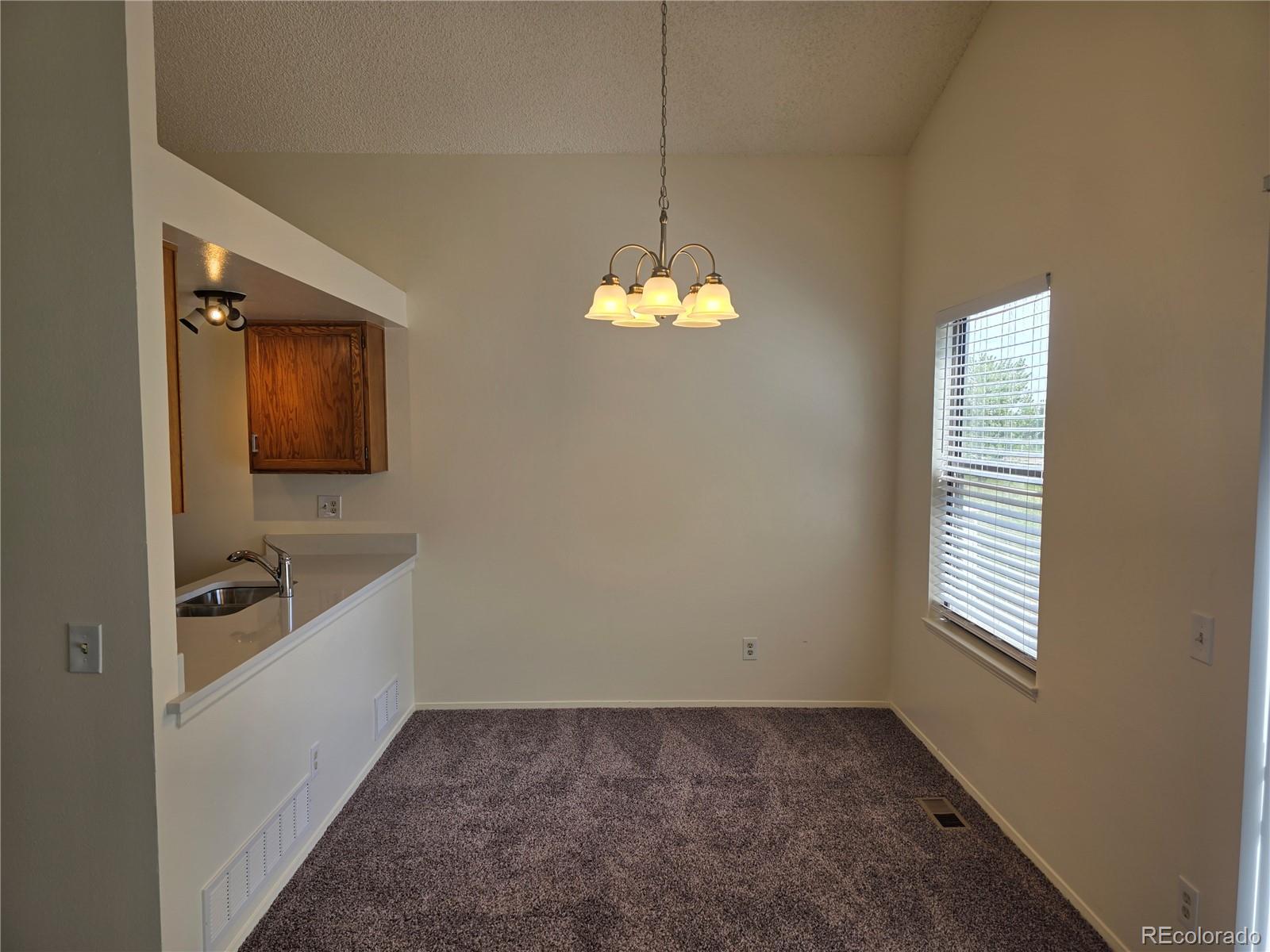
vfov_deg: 58.9
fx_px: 844
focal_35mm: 23
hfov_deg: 73.9
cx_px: 635
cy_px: 476
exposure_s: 1/120
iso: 12
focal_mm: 6.3
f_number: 1.7
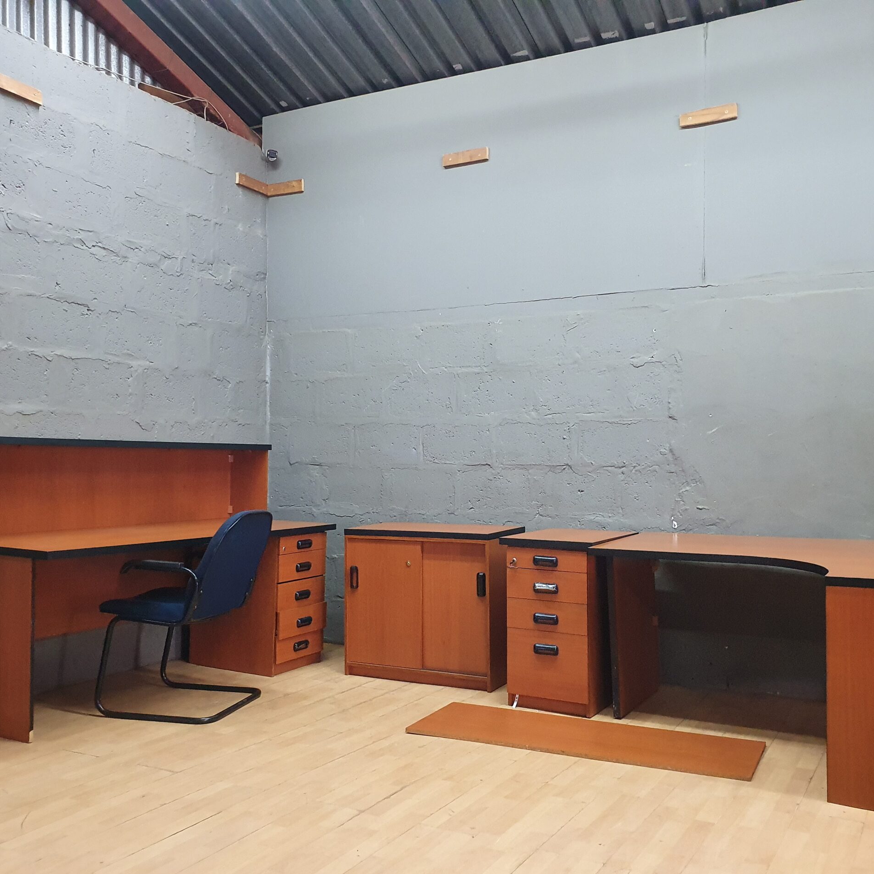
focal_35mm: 31
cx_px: 478
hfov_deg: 52.5
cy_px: 442
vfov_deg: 52.5
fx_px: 886
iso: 640
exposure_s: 1/50
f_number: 2.4
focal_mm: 4.32
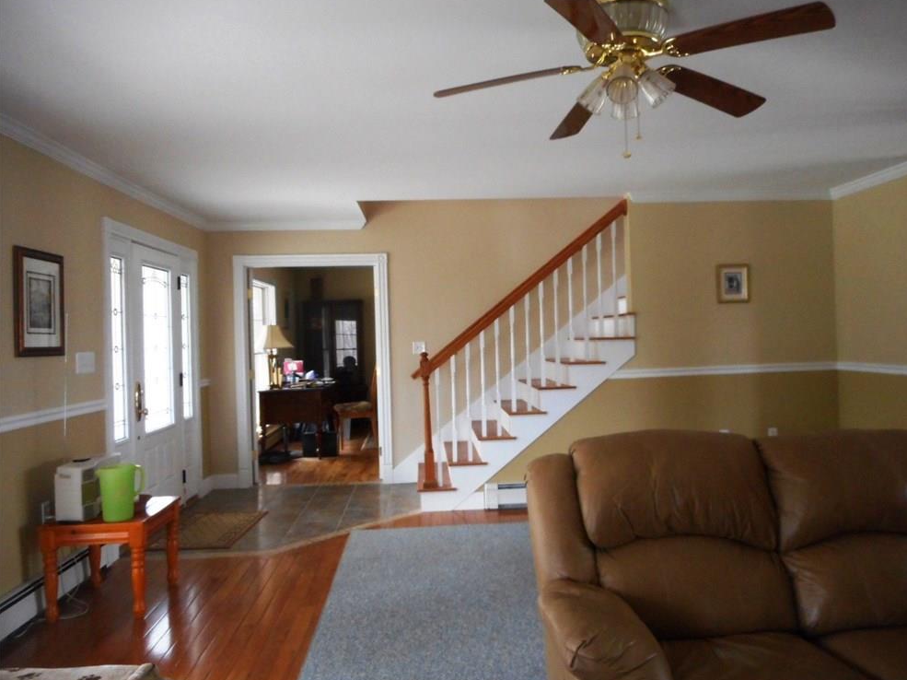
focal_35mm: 26
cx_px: 469
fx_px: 681
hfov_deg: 67.3
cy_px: 333
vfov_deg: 53.0
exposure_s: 1/30
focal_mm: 4.5
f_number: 3.7
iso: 400
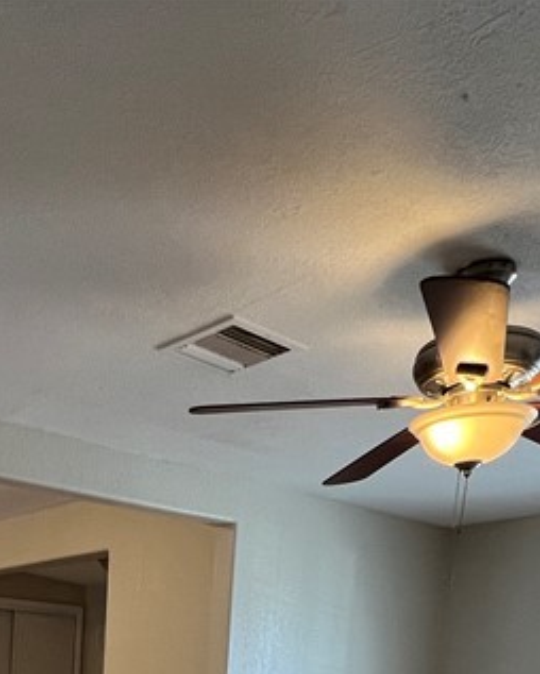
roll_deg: -3.2
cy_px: 812
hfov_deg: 34.4
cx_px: 47
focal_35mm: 41
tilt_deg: -7.7
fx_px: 818
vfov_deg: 35.2
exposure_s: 1/99
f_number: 1.8
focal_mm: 1.57
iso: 160
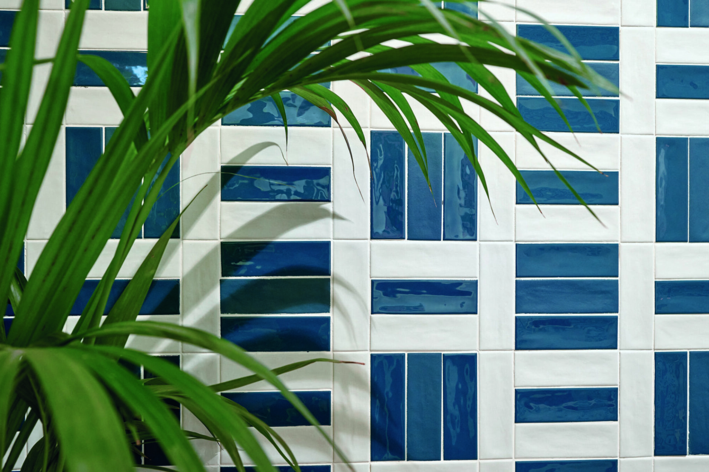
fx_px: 689
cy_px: 236
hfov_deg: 54.5
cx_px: 354
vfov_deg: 37.8
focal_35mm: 35
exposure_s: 1/100
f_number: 5
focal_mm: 35
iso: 640
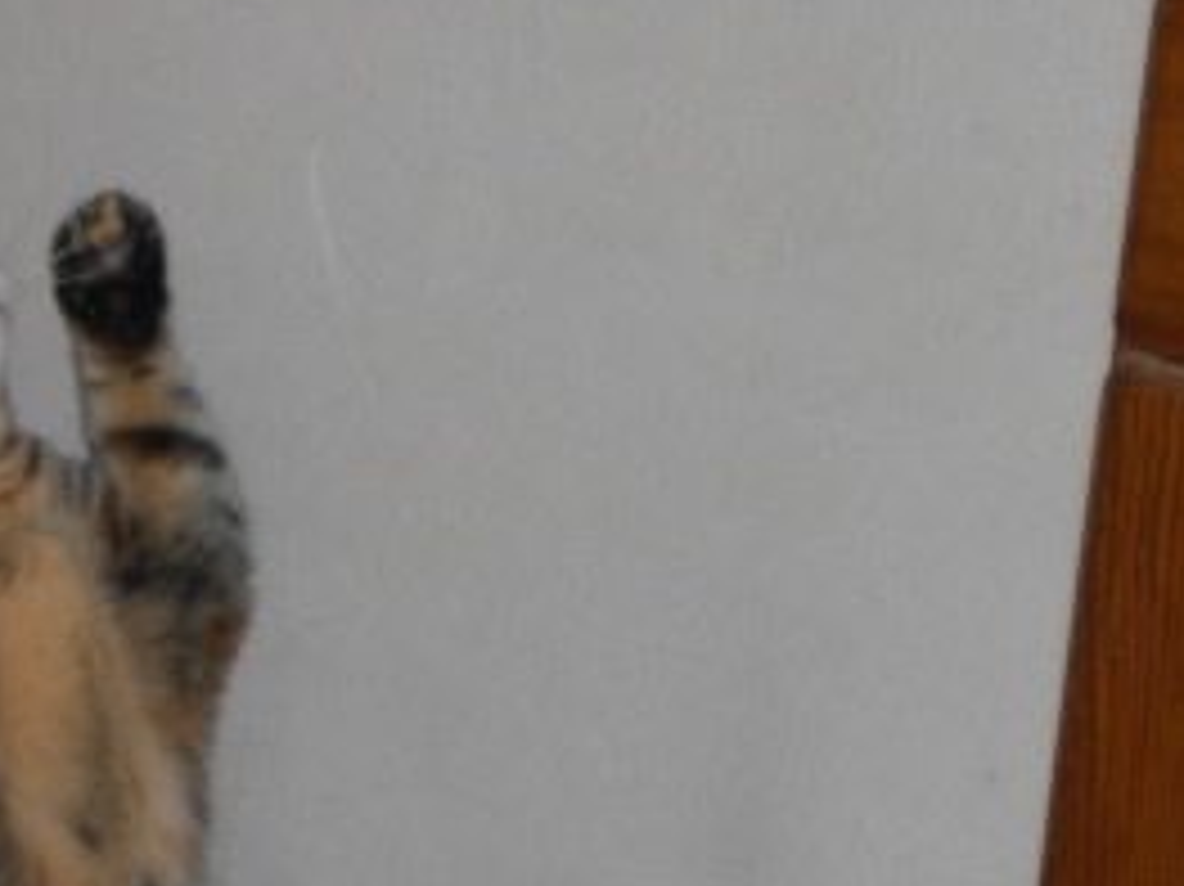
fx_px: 4239
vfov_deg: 11.8
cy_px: 890
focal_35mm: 124
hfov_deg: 15.5
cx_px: -86
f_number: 3.6
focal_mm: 8.44
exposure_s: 1/60
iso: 50
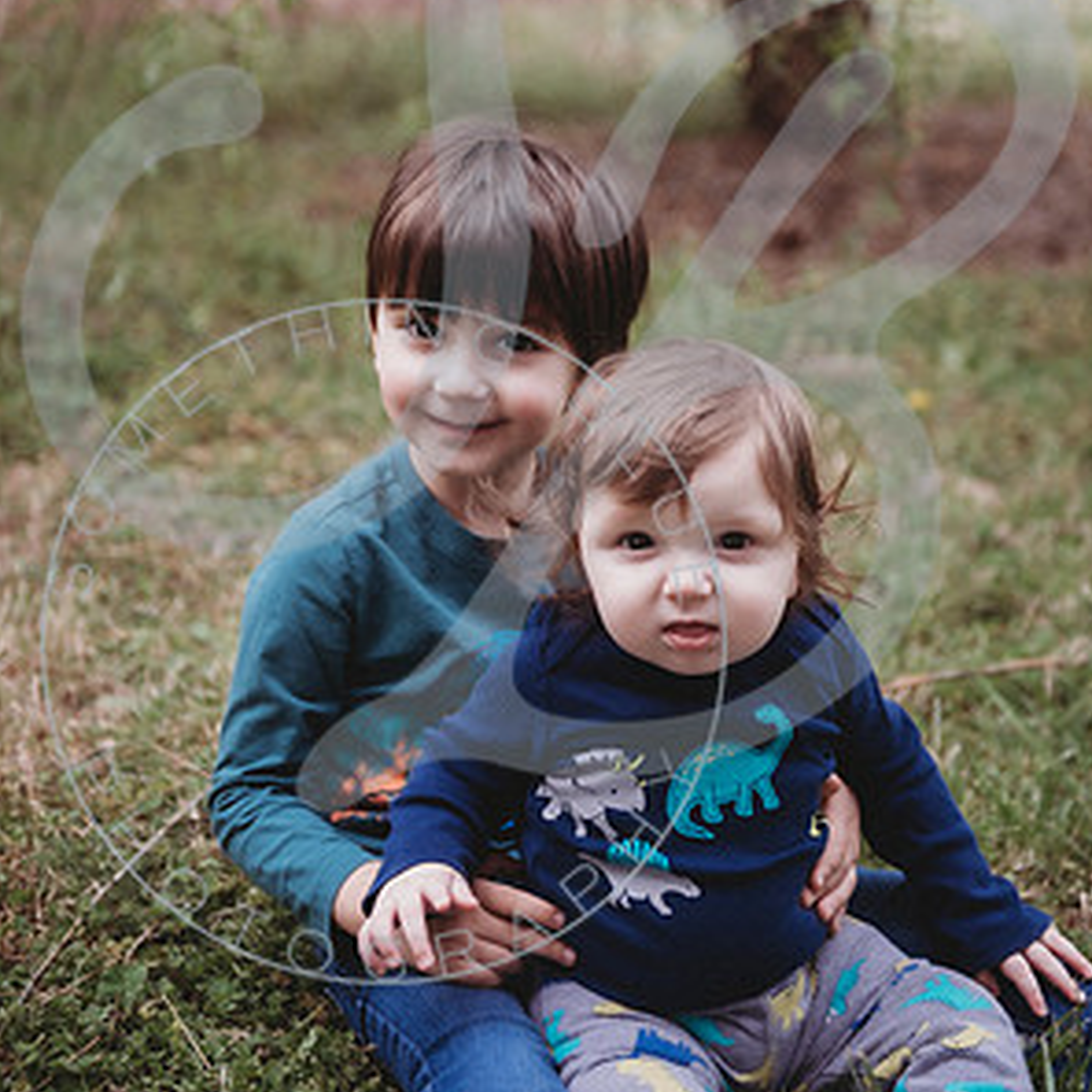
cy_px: 362
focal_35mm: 71
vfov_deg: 24.2
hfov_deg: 24.3
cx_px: 550
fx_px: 2534
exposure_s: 1/320
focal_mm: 55
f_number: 2.8
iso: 100
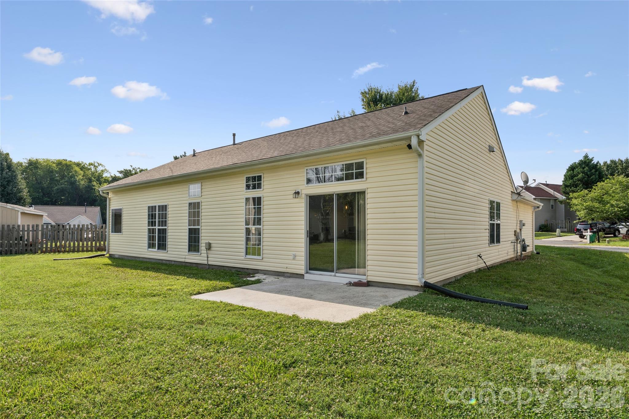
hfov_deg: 84.6
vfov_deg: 62.4
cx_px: 314
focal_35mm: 20
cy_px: 210
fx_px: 346
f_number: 22
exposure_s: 1/20
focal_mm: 19.8
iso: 100
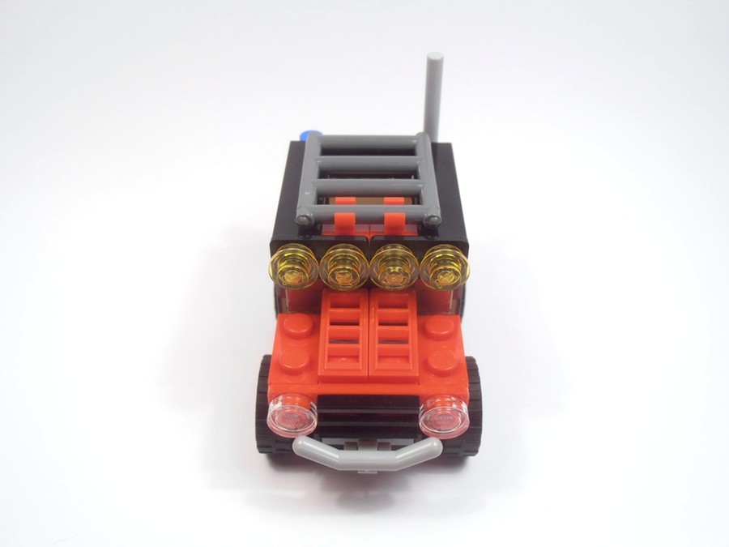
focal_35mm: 37
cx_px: 364
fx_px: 779
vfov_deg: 38.7
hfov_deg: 50.1
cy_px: 274
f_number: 3.9
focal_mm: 6.61
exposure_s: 1/80
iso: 80
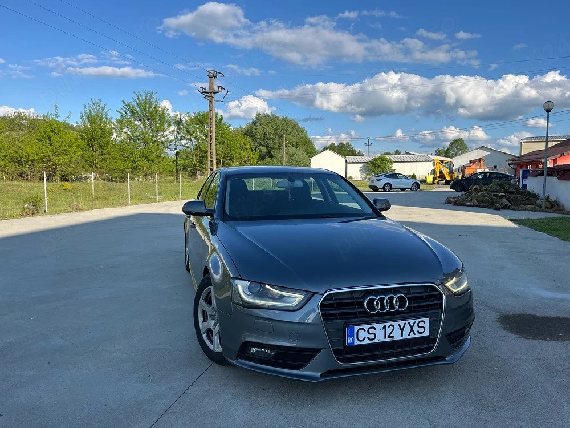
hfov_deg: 67.3
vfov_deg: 53.1
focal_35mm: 26
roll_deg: -0.3
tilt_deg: -6.2
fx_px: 428
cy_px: 214
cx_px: 285
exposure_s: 1/2222
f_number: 1.6
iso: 50
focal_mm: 5.1
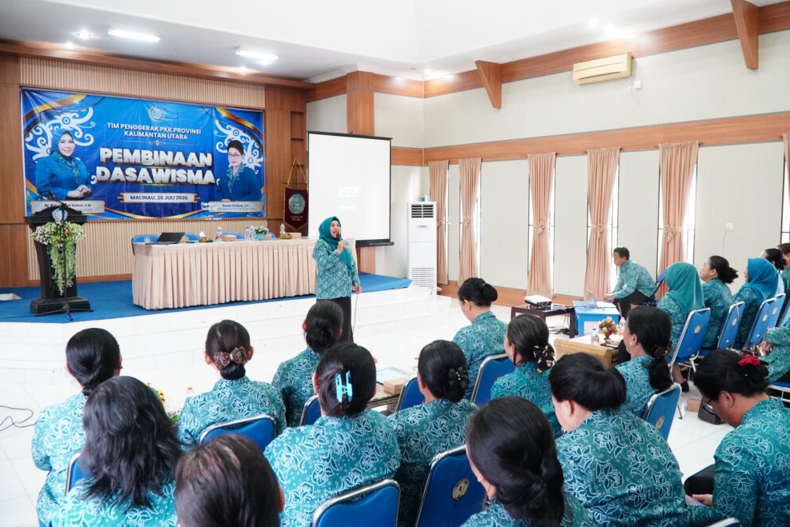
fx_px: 615
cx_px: 408
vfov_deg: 46.4
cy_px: 256
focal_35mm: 28
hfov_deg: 65.4
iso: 5000
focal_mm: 18
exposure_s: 1/125
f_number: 4.5
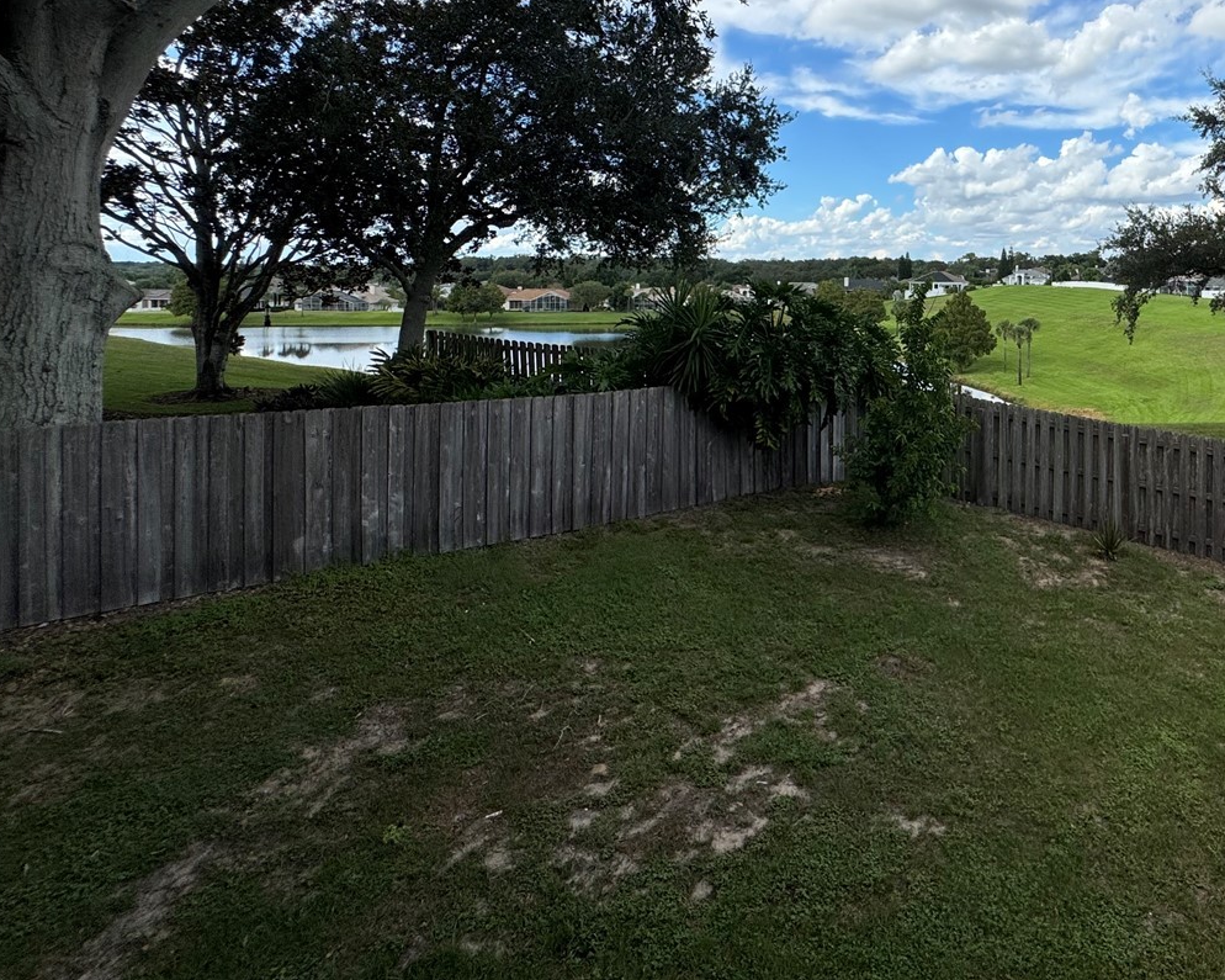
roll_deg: -0.9
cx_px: 950
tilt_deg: -0.5
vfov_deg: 60.7
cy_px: 284
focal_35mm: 22
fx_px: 798
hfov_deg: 69.0
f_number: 2.2
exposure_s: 1/1567
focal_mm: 2.22
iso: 50
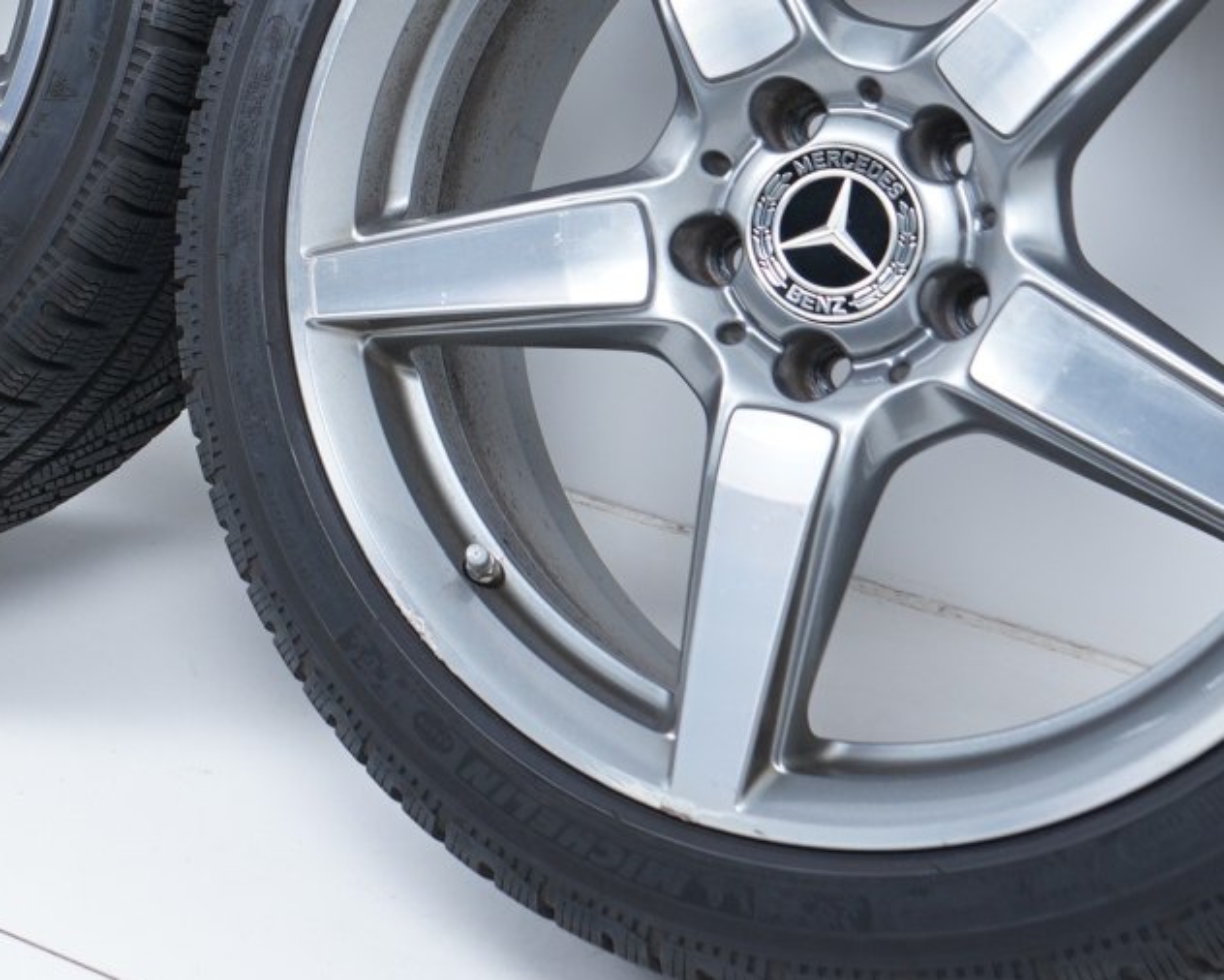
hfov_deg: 19.6
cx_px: -101
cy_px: -65
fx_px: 3406
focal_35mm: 94
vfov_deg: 16.0
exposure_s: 1/100
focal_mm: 33
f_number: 7.1
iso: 250
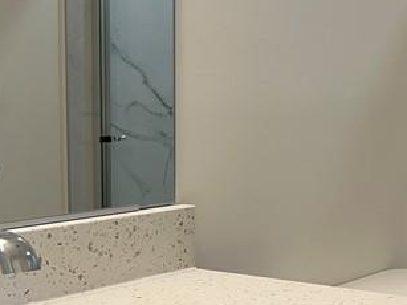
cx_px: 534
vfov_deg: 18.4
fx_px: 940
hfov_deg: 21.9
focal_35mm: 80
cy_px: 160
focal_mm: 6.86
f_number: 1.78
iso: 50
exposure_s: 1/122
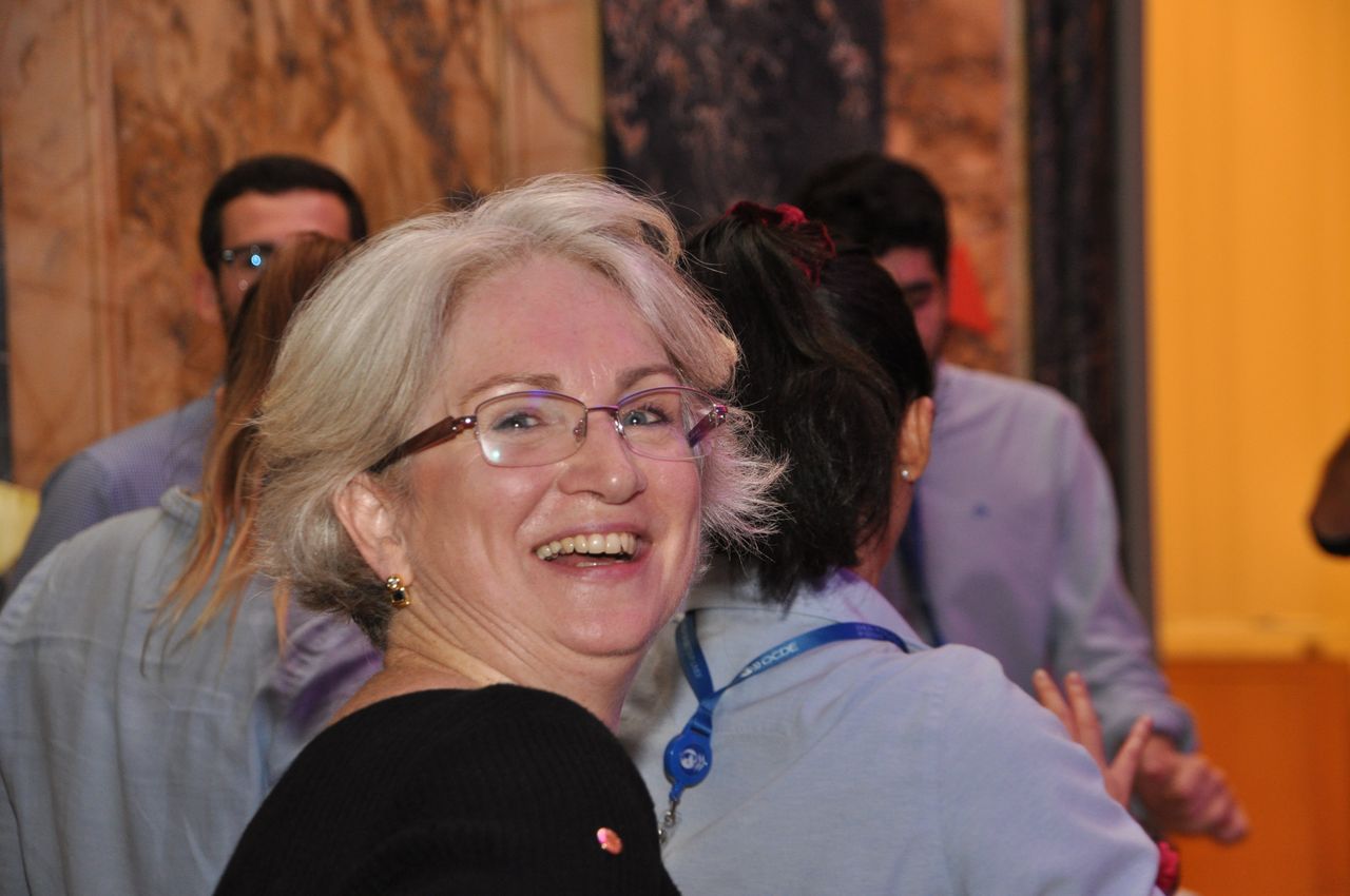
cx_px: 675
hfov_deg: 15.2
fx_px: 5056
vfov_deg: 10.1
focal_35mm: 135
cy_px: 448
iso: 800
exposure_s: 1/60
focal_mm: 90
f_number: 5.3
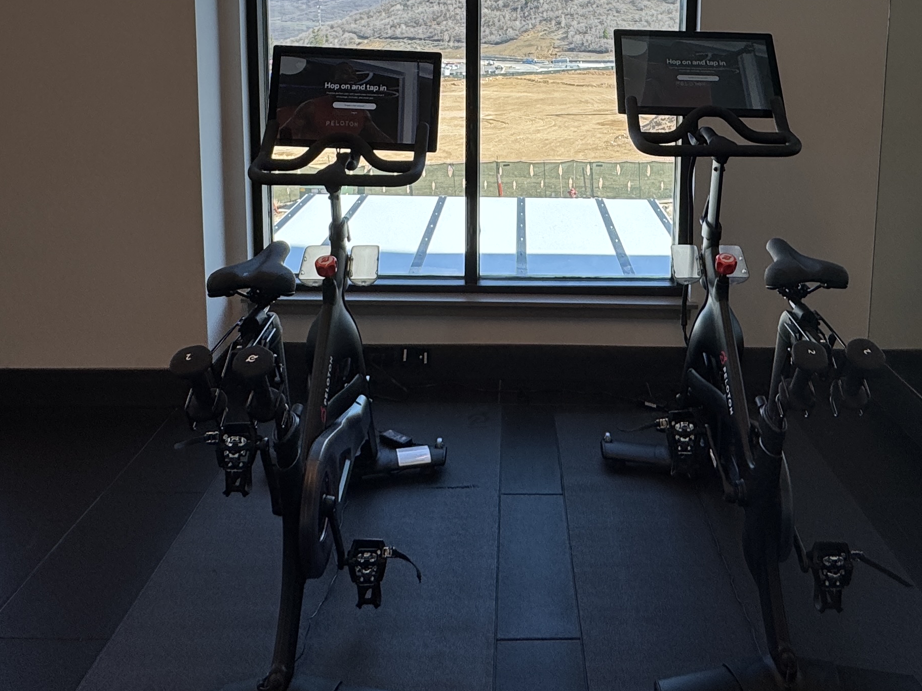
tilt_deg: -6.9
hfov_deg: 58.1
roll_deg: -0.6
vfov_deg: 43.1
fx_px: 826
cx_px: 533
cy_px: 126
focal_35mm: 31
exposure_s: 1/362
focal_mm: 2.22
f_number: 2.2
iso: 40
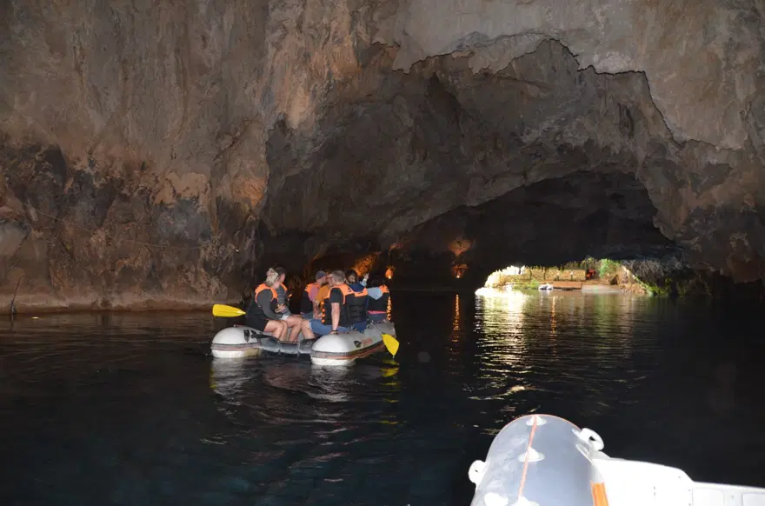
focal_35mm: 27
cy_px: 253
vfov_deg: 47.7
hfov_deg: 67.5
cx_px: 382
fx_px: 572
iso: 800
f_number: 3.5
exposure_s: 1/60
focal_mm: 18
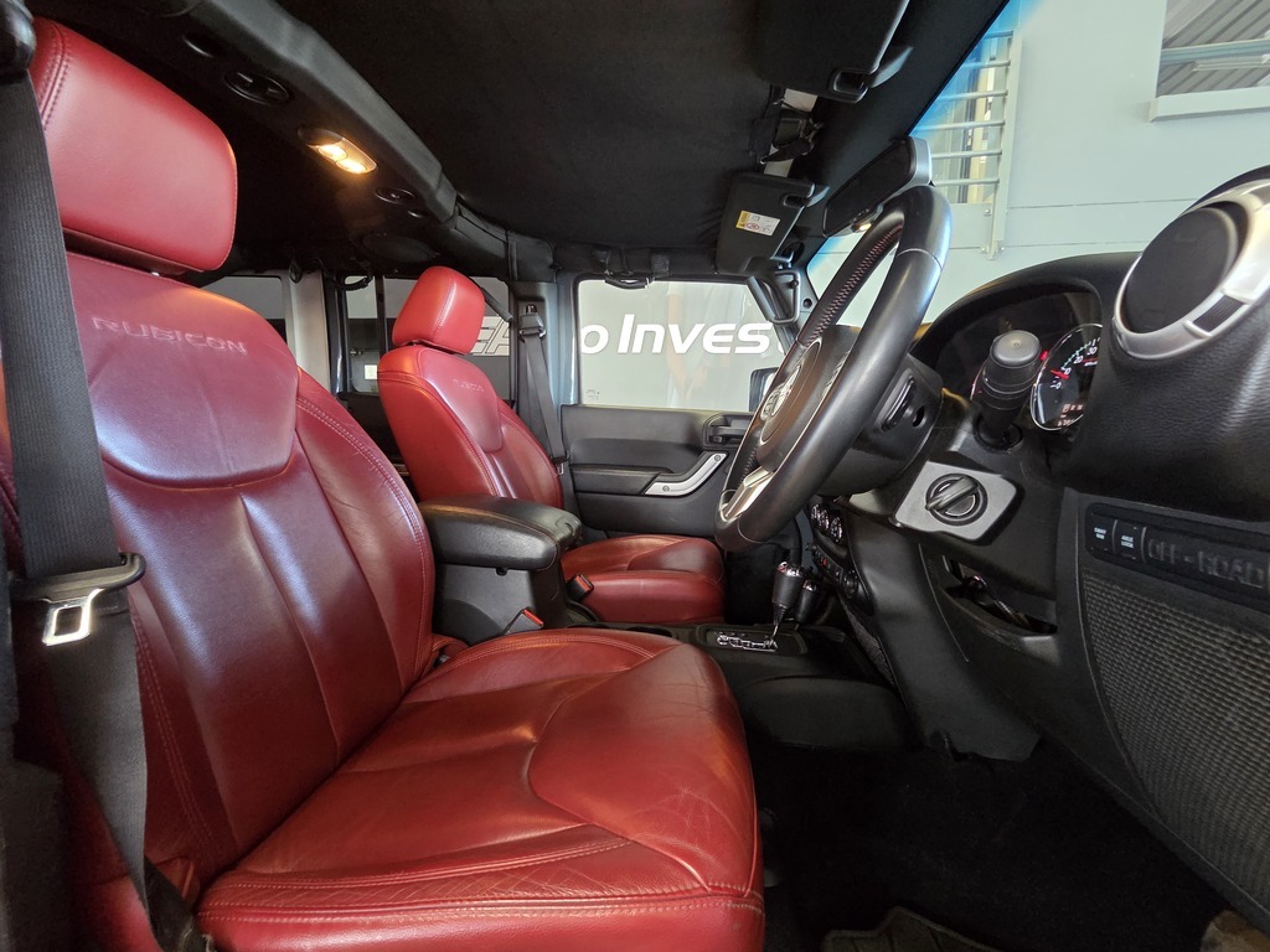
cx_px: 635
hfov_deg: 106.2
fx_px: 477
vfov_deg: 89.9
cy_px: 476
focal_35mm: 13
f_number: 2.2
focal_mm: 2.2
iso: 800
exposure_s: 1/50
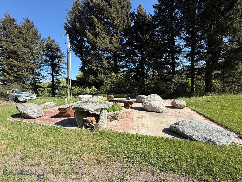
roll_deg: +0.0
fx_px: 98
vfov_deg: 85.7
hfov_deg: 102.1
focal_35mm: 14
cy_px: 91
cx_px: 121
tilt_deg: -2.7
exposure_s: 1/1125
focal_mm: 2.22
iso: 50
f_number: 2.2
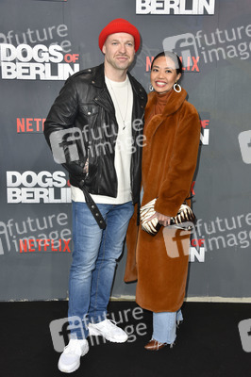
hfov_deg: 29.8
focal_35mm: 45
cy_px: 188
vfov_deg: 43.6
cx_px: 126
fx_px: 471
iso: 250
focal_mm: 45
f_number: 5.6
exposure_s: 1/200
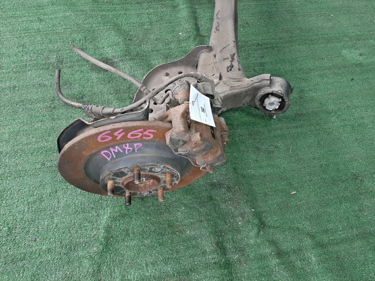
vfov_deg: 53.1
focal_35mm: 26
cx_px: 188
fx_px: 282
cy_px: 140
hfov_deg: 67.3
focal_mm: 3.93
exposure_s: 1/50
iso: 209
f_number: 1.7
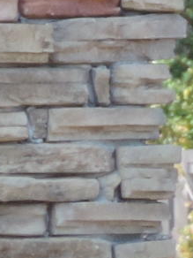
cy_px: -290
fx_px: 6884
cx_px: -772
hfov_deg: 1.6
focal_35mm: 926
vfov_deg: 2.1
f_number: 4.1
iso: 80
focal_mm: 16
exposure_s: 1/125
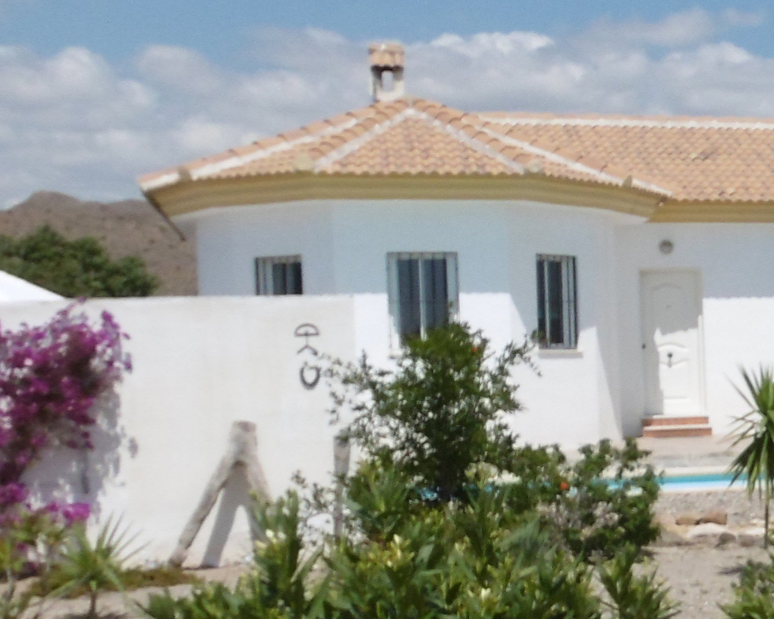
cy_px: 411
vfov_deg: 18.2
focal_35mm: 84
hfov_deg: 20.1
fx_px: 1924
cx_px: 1108
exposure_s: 1/400
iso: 100
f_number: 7.8
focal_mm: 4.3
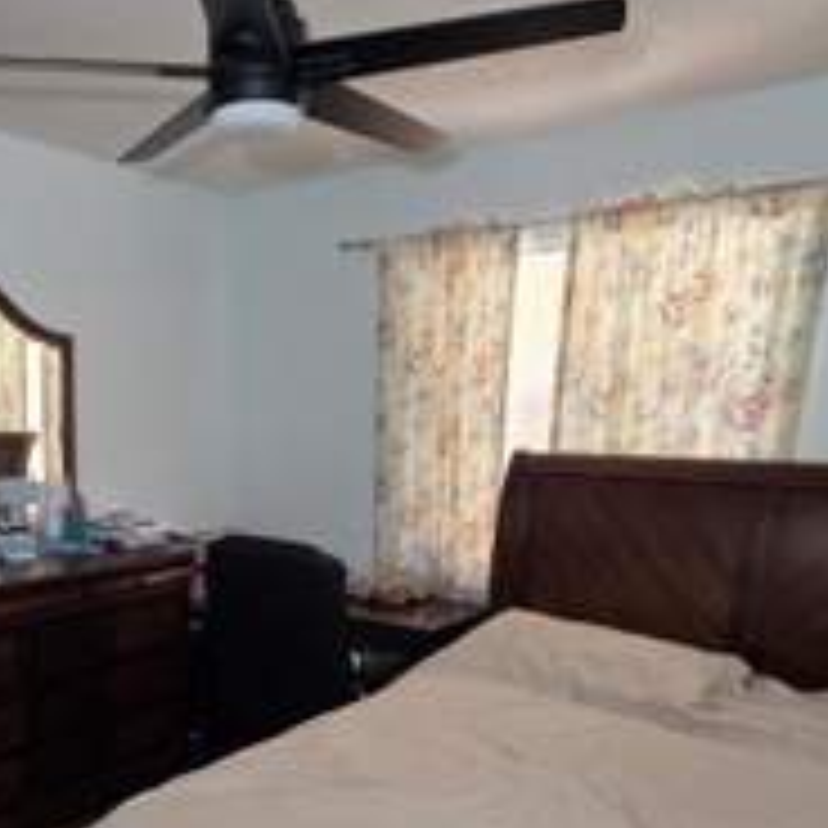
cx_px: 189
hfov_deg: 51.3
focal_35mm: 30
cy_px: 574
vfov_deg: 52.6
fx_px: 812
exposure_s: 1/60
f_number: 1.9
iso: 250
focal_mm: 2.2
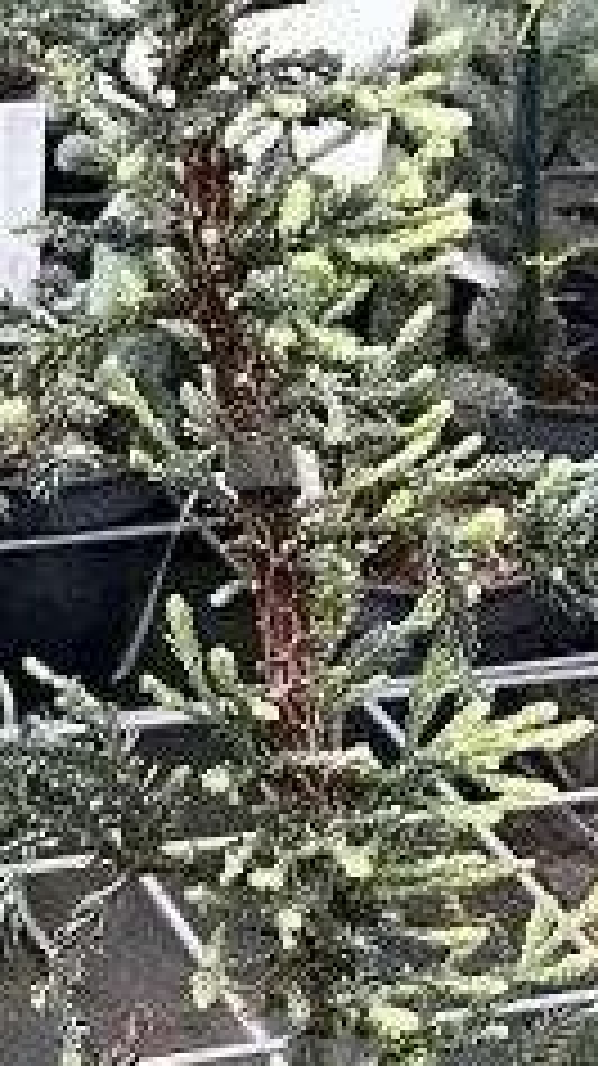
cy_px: 549
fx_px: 3643
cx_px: 346
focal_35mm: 129
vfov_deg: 16.6
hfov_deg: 9.4
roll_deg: -4.2
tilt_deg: -25.6
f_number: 1.6
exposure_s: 1/60
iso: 250
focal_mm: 5.1
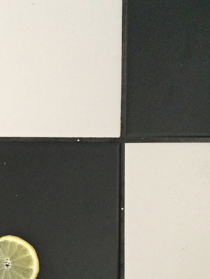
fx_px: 518
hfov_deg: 22.1
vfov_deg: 29.1
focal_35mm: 64
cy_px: 250
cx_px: -1
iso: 250
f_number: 2.2
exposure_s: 1/30
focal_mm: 4.15
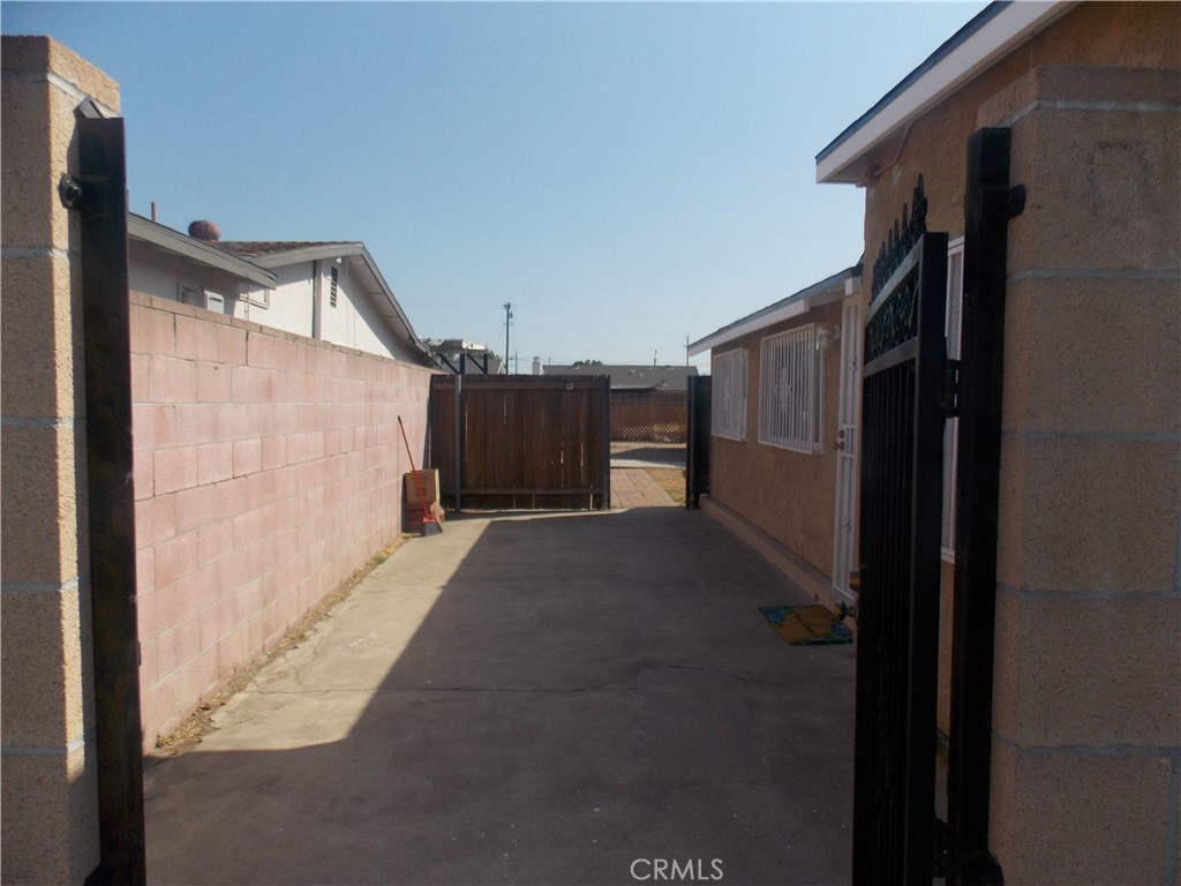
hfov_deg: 73.9
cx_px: 590
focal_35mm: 23
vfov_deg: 58.9
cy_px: 443
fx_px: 785
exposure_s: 1/1000
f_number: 3.1
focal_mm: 4
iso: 80
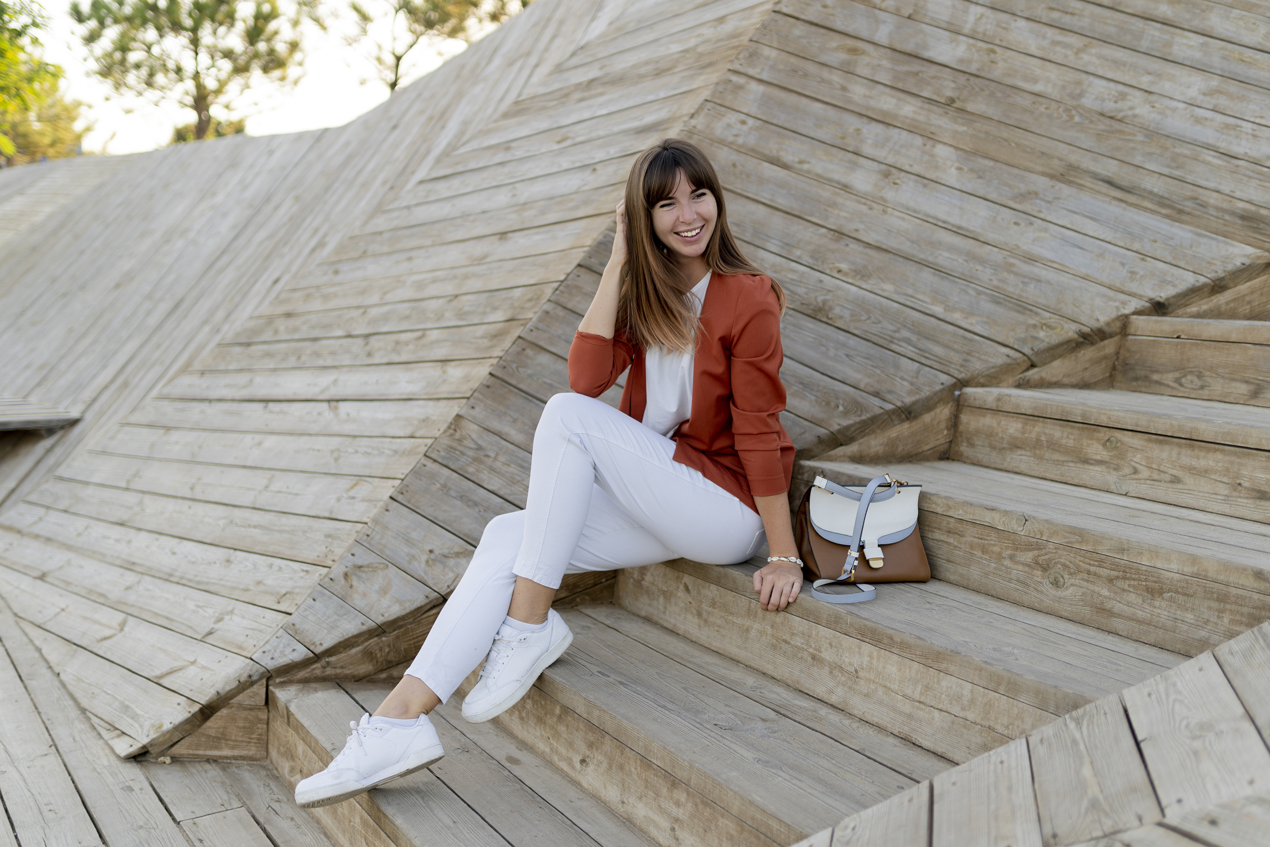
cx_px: 635
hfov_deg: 54.4
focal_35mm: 35
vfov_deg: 37.8
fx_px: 1234
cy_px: 424
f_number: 1.4
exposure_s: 1/1250
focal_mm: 35
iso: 100
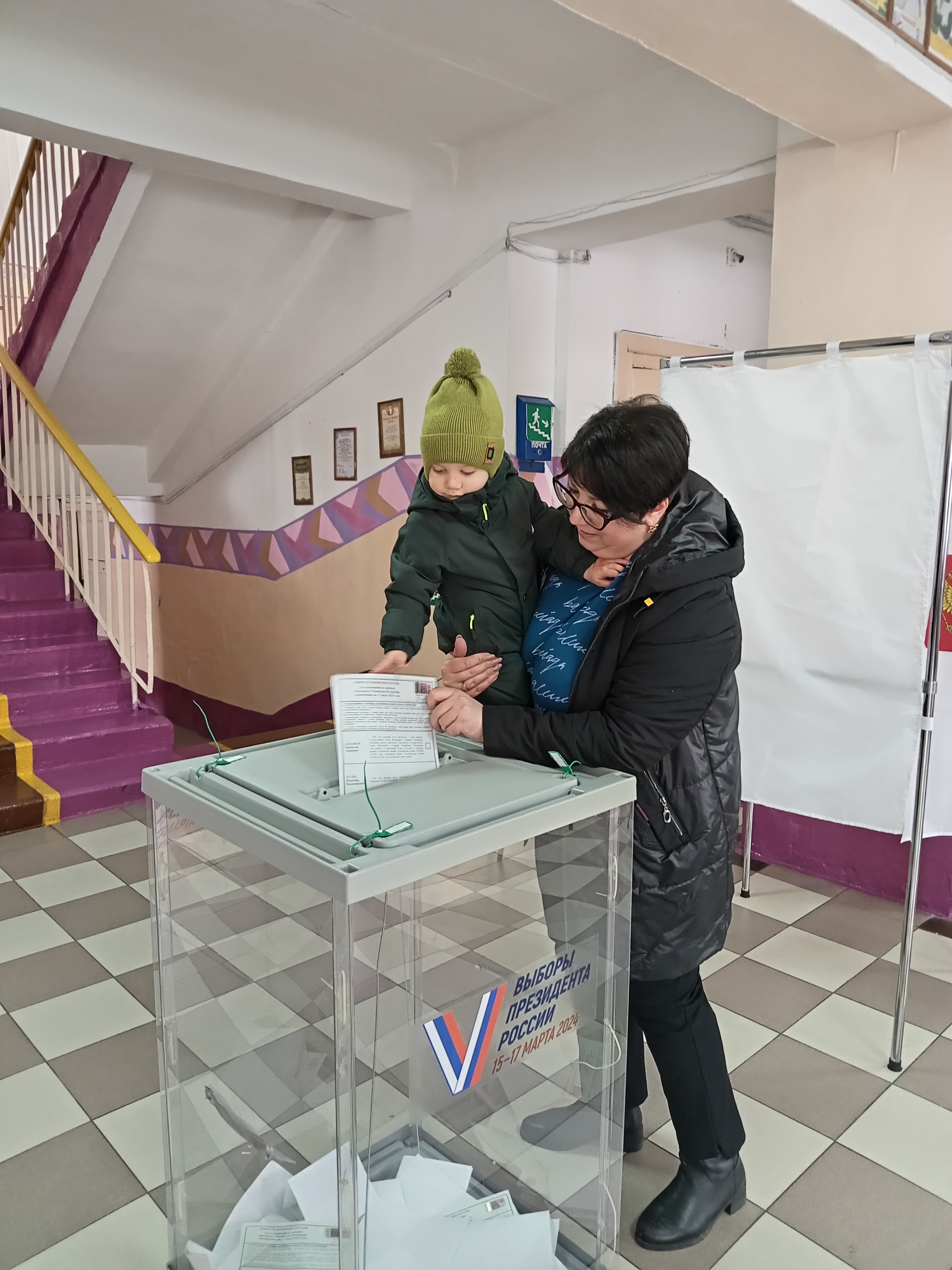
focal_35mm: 25
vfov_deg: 69.4
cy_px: 635
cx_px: 476
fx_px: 917
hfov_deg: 54.9
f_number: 1.8
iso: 918
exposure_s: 1/25
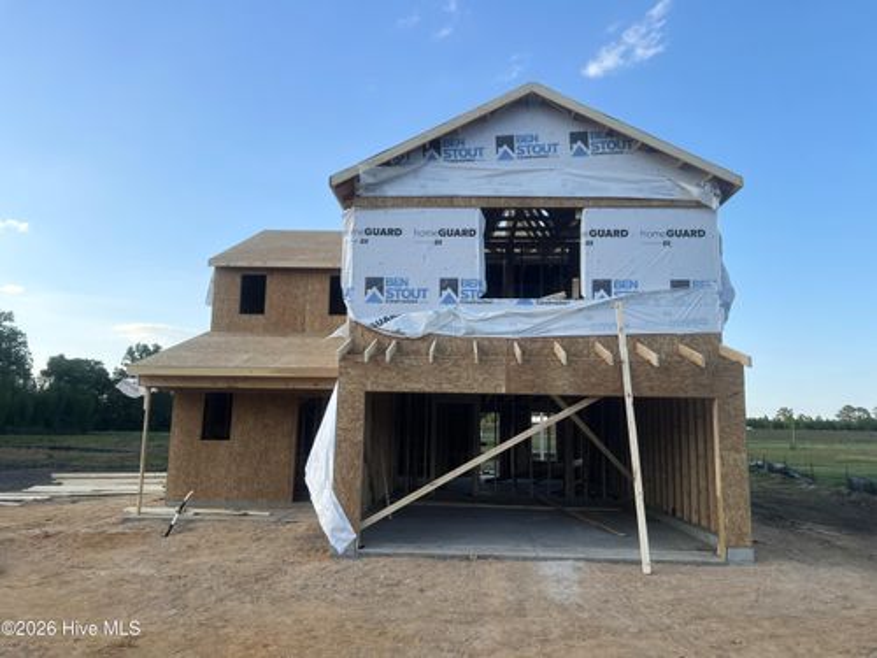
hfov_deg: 67.3
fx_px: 659
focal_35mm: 26
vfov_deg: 53.1
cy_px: 329
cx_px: 438
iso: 50
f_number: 1.5
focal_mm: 5.7
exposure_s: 1/1431
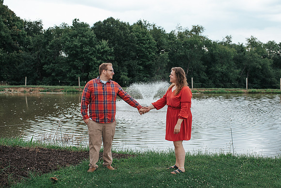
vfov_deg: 32.5
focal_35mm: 41
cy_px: 105
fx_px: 321
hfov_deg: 47.2
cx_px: 157
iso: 200
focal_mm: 35
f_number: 2.8
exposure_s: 1/250
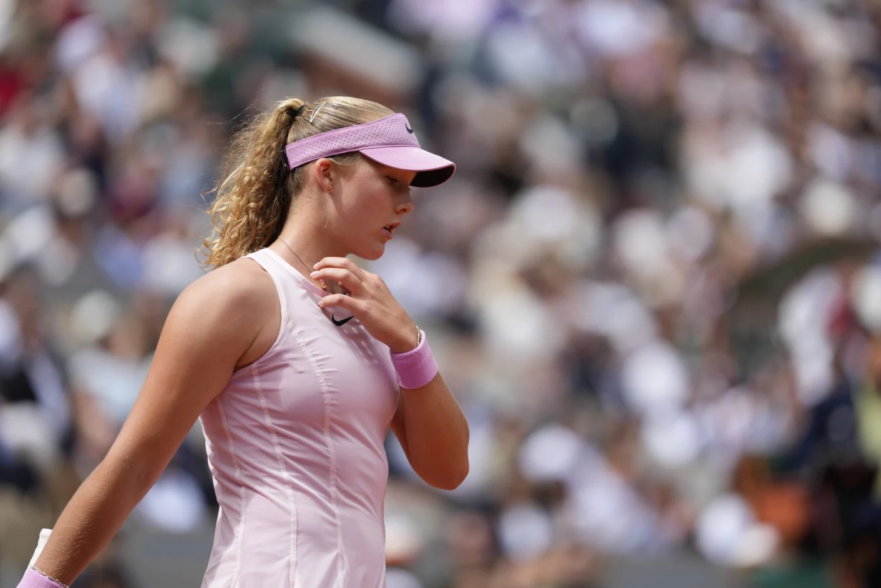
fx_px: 7343
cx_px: 440
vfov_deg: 4.6
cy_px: 294
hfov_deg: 6.9
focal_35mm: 300
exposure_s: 1/2000
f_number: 2.8
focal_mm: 300
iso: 320
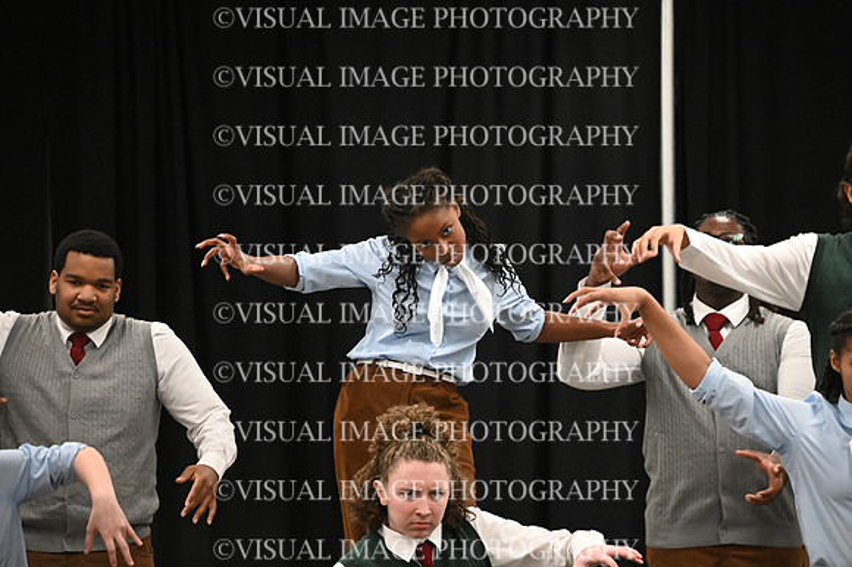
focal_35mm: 320
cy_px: 284
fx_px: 7569
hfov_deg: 6.4
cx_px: 426
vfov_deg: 4.3
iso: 10000
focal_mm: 320
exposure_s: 1/250
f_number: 6.3
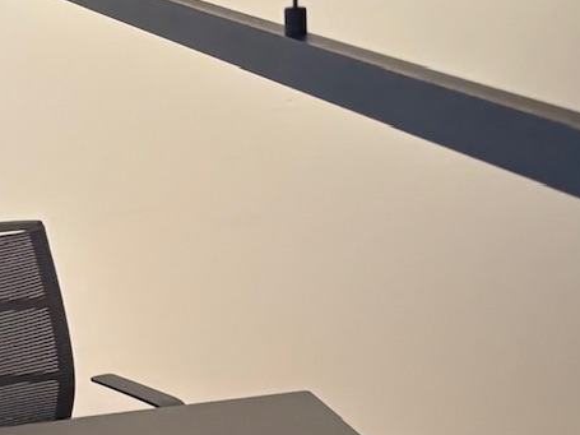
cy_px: 467
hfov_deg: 16.8
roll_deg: +2.3
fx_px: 1960
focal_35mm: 117
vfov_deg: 12.5
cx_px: 261
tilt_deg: -20.0
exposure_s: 1/50
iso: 250
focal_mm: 5.96
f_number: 1.6
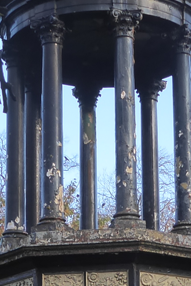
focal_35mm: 127
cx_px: 98
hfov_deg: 10.8
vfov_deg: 15.9
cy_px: 267
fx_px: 1011
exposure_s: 1/200
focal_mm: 4.3
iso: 160
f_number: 3.3
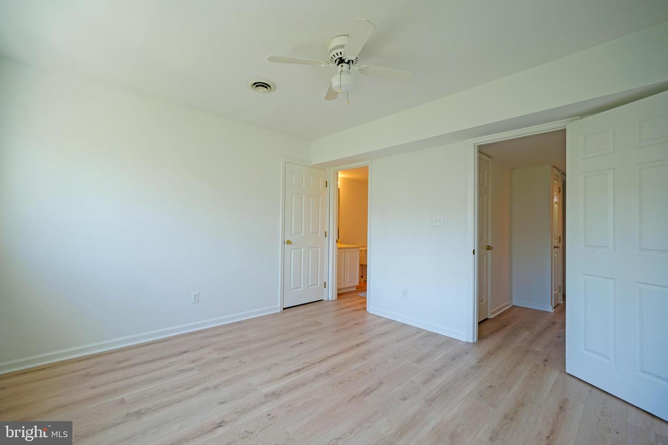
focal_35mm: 15
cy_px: 222
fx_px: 278
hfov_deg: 100.4
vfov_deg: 77.3
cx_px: 334
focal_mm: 10
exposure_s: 1/50
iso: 125
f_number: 4
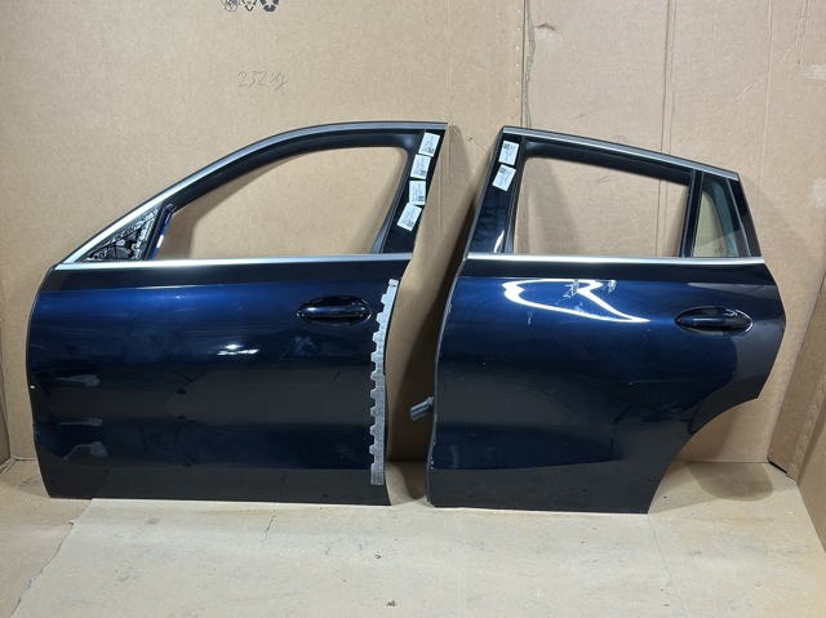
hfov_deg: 39.7
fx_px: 1145
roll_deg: -0.1
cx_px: 413
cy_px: 309
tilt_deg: -16.2
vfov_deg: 30.2
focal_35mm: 48
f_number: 1.78
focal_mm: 6.86
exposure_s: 1/50
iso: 250
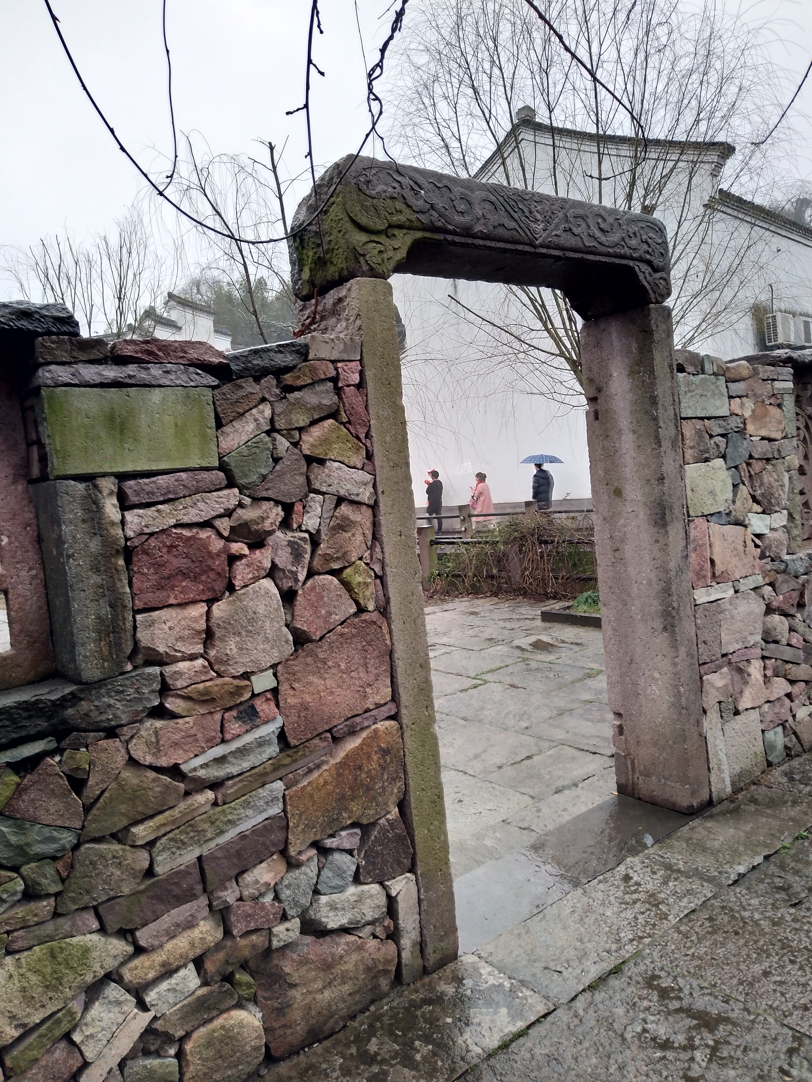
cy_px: 541
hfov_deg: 53.1
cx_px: 406
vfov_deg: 67.3
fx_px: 813
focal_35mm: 26
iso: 80
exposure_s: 1/100
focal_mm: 3.88
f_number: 2
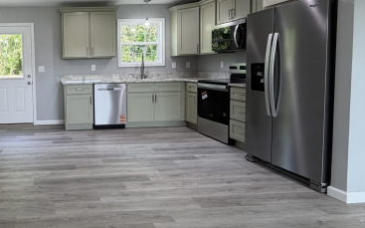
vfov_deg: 45.5
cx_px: 55
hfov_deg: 60.7
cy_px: 84
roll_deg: +1.9
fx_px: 268
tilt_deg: -4.1
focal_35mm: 27
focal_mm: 2.22
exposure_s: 1/120
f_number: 2.2
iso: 160
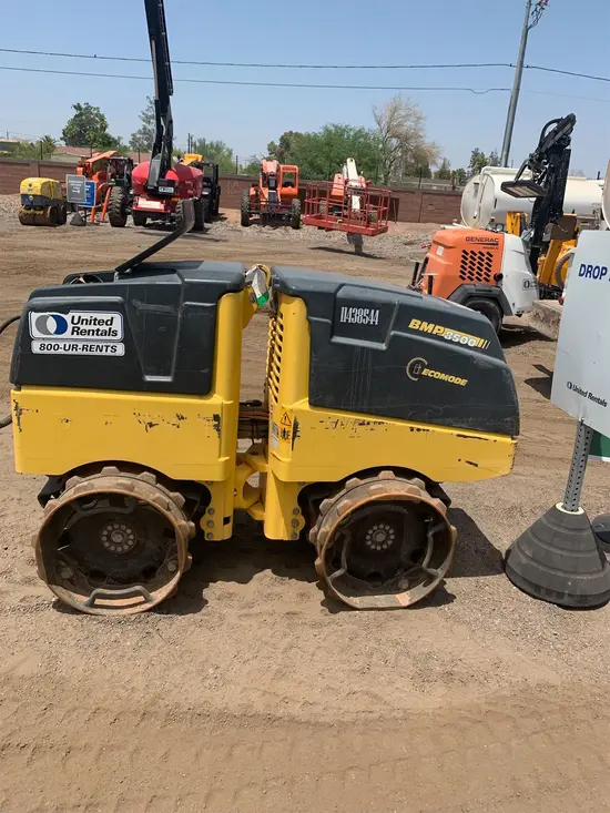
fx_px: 611
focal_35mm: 26
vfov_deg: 67.3
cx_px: 305
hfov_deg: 53.1
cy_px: 406
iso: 25
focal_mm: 4.25
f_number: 1.8
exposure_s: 1/2545
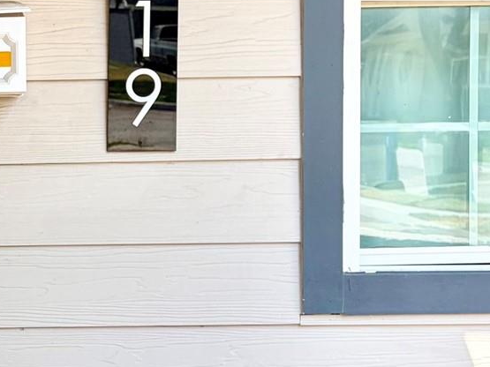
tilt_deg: -2.0
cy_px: 158
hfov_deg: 19.1
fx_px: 1359
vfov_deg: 15.4
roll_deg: +1.2
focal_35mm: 96
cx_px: -126
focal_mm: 5.96
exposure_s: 1/739
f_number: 1.6
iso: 50
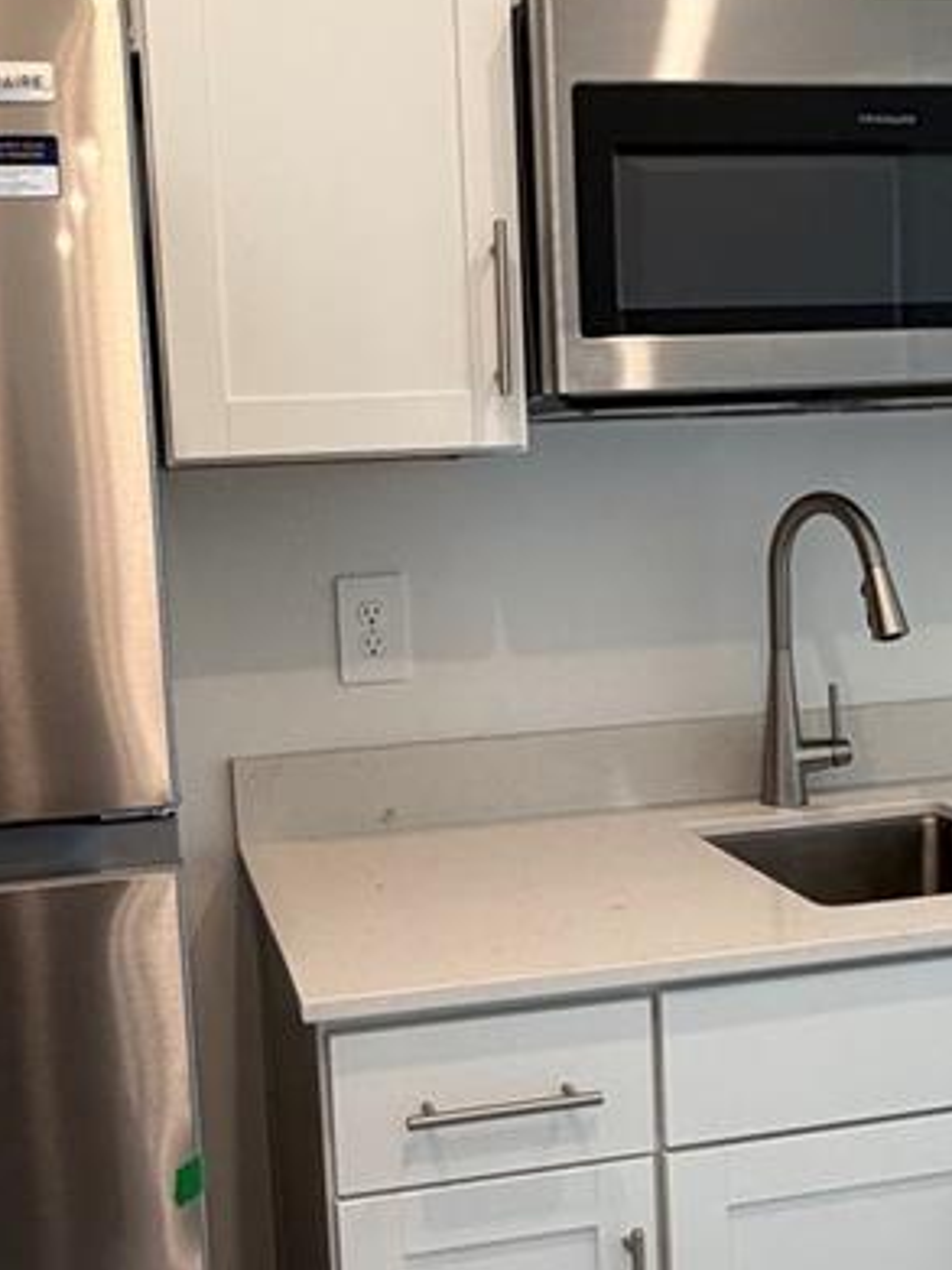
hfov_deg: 33.6
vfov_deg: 43.8
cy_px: 676
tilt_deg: -6.8
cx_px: 445
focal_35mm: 43
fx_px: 1578
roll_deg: +2.4
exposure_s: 1/120
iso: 200
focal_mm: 2.22
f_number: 2.2
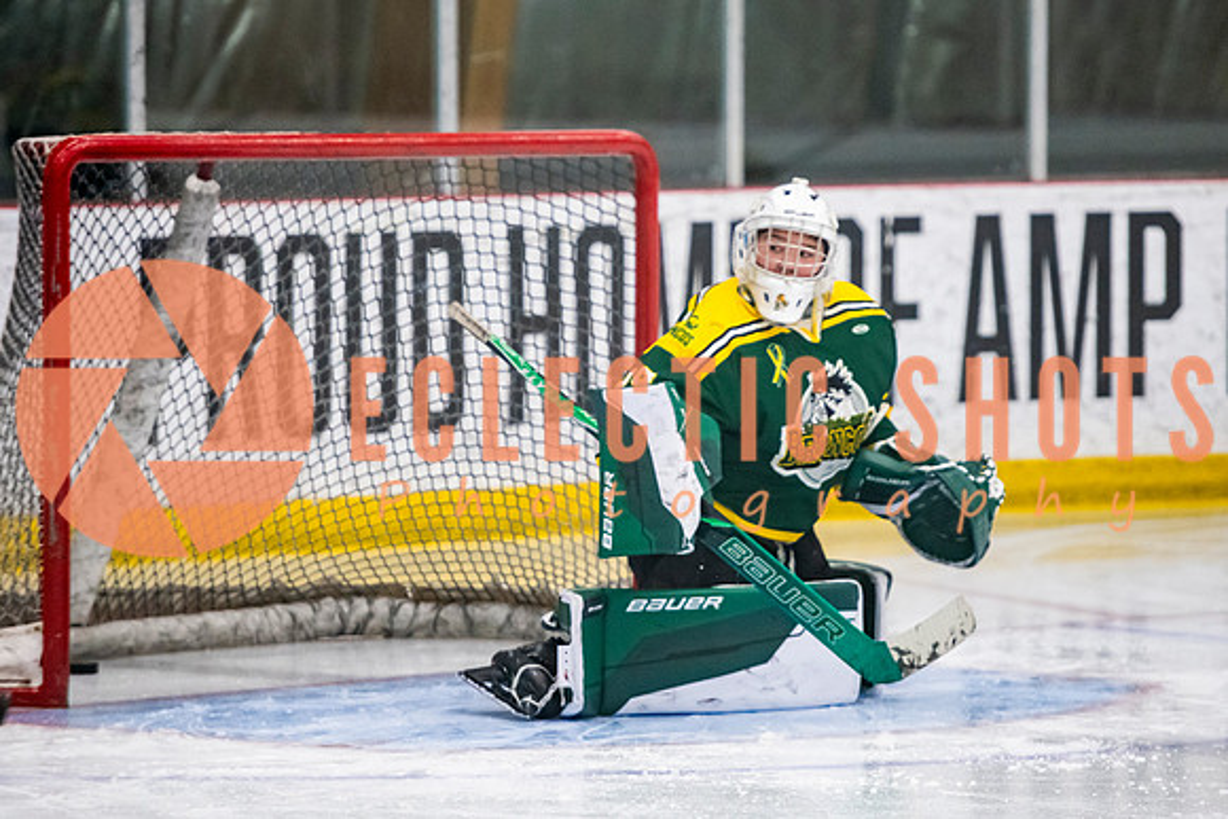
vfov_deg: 5.6
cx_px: 612
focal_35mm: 247
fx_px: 8424
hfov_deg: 8.3
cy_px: 349
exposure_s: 1/640
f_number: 3.2
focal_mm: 180
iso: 3200
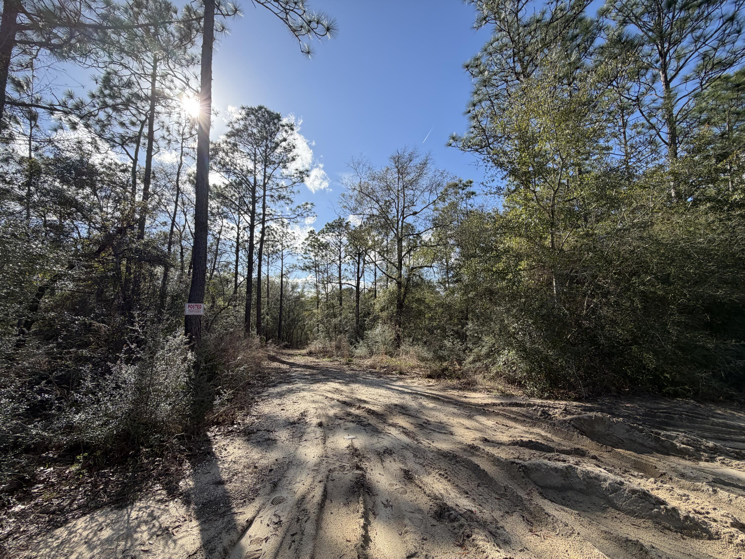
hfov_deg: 102.1
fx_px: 301
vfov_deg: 85.7
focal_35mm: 14
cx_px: 372
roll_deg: +0.6
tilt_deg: +6.5
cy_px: 280
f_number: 2.2
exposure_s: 1/770
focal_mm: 2.22
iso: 32
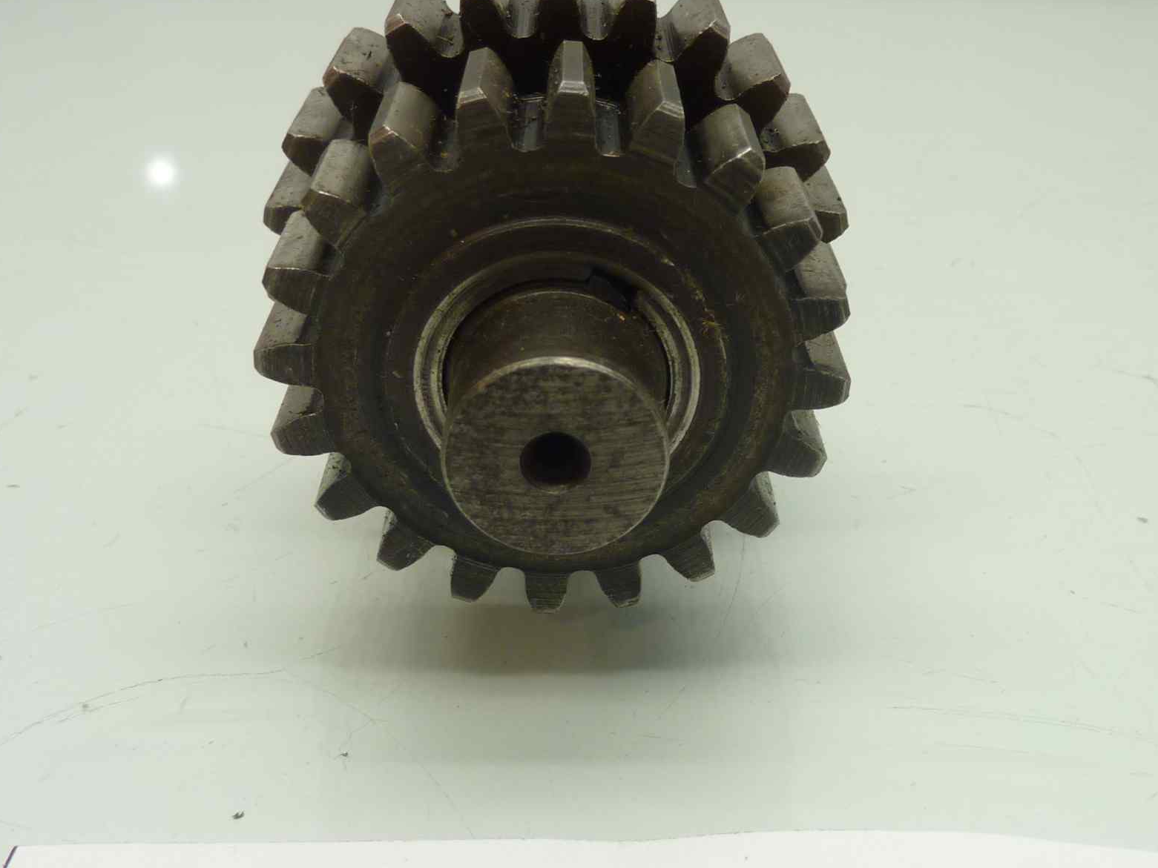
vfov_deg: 35.1
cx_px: 655
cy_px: 406
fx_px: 1372
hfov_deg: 45.7
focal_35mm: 41
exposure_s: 1/15
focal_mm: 4.1
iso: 80
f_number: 3.3
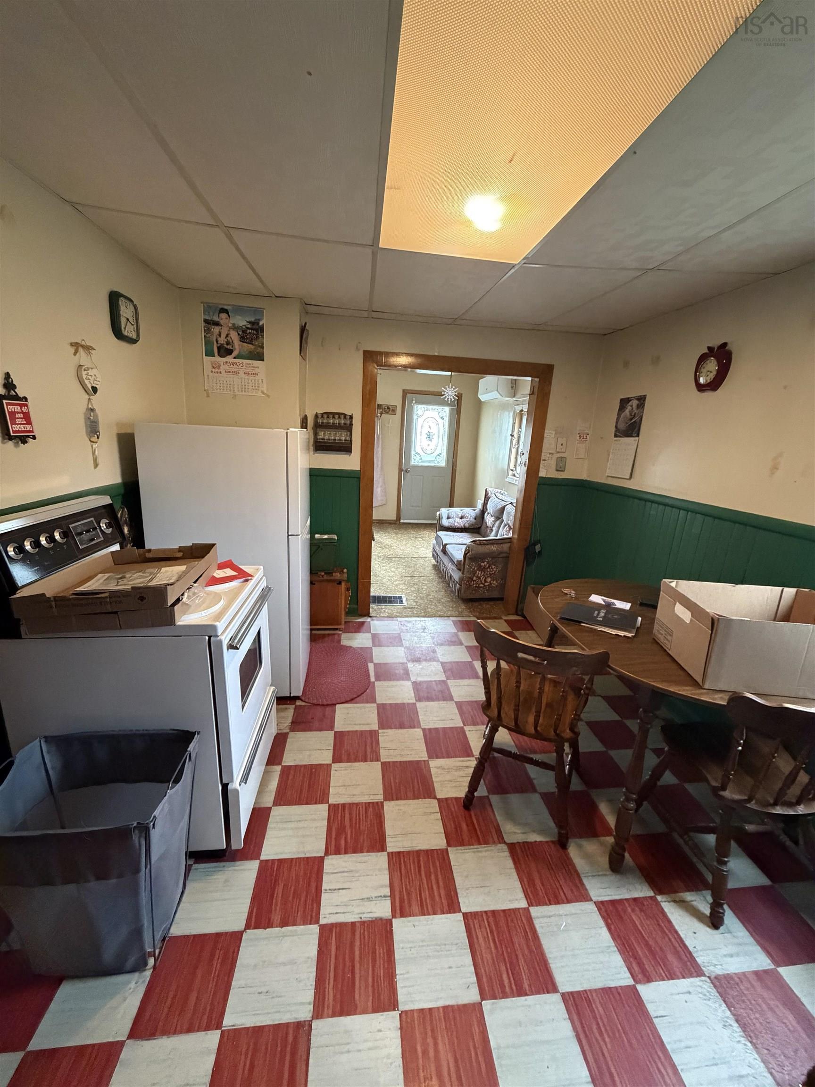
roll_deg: -4.0
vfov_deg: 102.1
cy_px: 544
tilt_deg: -13.8
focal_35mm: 14
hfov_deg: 85.7
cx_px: 408
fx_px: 439
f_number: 2.2
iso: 800
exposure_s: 1/60
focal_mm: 2.22
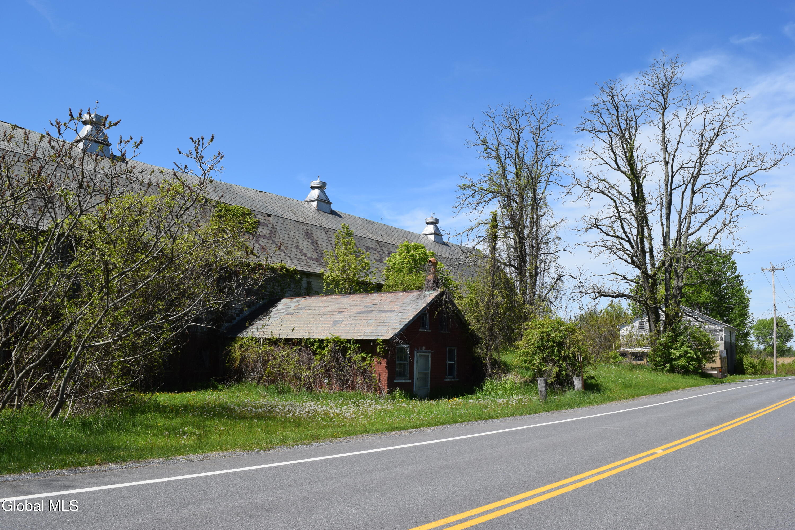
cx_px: 398
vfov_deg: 47.9
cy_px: 265
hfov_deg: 67.4
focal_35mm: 27
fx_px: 596
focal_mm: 18
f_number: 10
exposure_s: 1/400
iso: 200
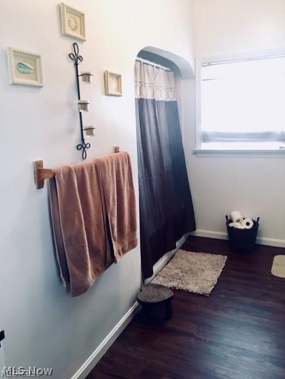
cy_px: 190
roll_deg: +3.8
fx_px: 318
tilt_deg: -10.5
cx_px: 142
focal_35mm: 29
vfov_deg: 61.7
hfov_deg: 48.2
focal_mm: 4.15
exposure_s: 1/15
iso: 200
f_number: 2.2
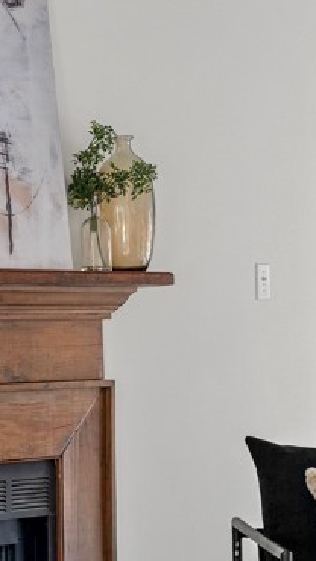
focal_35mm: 122
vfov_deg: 17.5
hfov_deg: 9.8
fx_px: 1814
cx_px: -40
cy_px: 354
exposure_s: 1/5
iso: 800
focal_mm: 56
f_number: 2.8
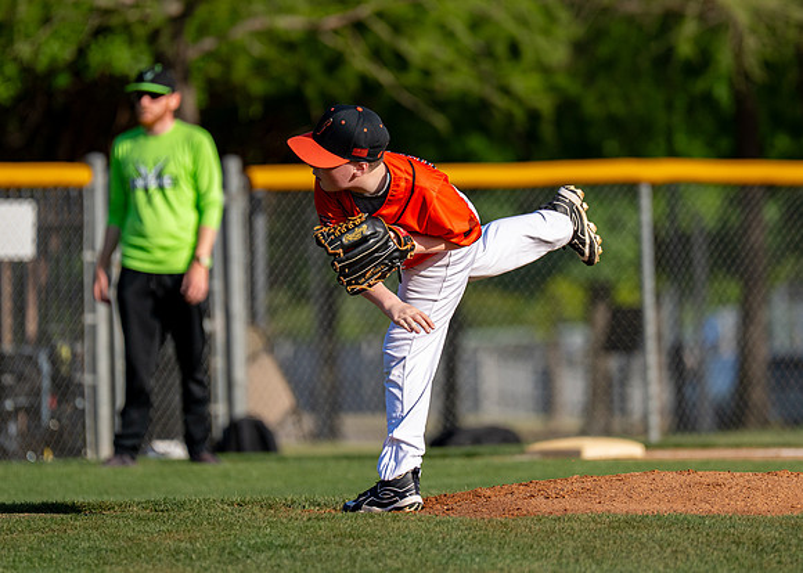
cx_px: 431
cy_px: 254
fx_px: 8742
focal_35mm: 383
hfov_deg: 5.3
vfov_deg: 3.8
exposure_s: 1/3200
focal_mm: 200
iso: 160
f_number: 2.8
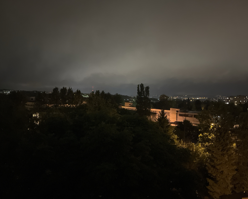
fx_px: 205
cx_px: 129
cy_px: 99
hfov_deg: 62.2
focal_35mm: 28
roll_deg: -0.8
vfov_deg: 51.5
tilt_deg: -2.2
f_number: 1.6
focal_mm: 5.1
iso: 8000
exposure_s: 1/17
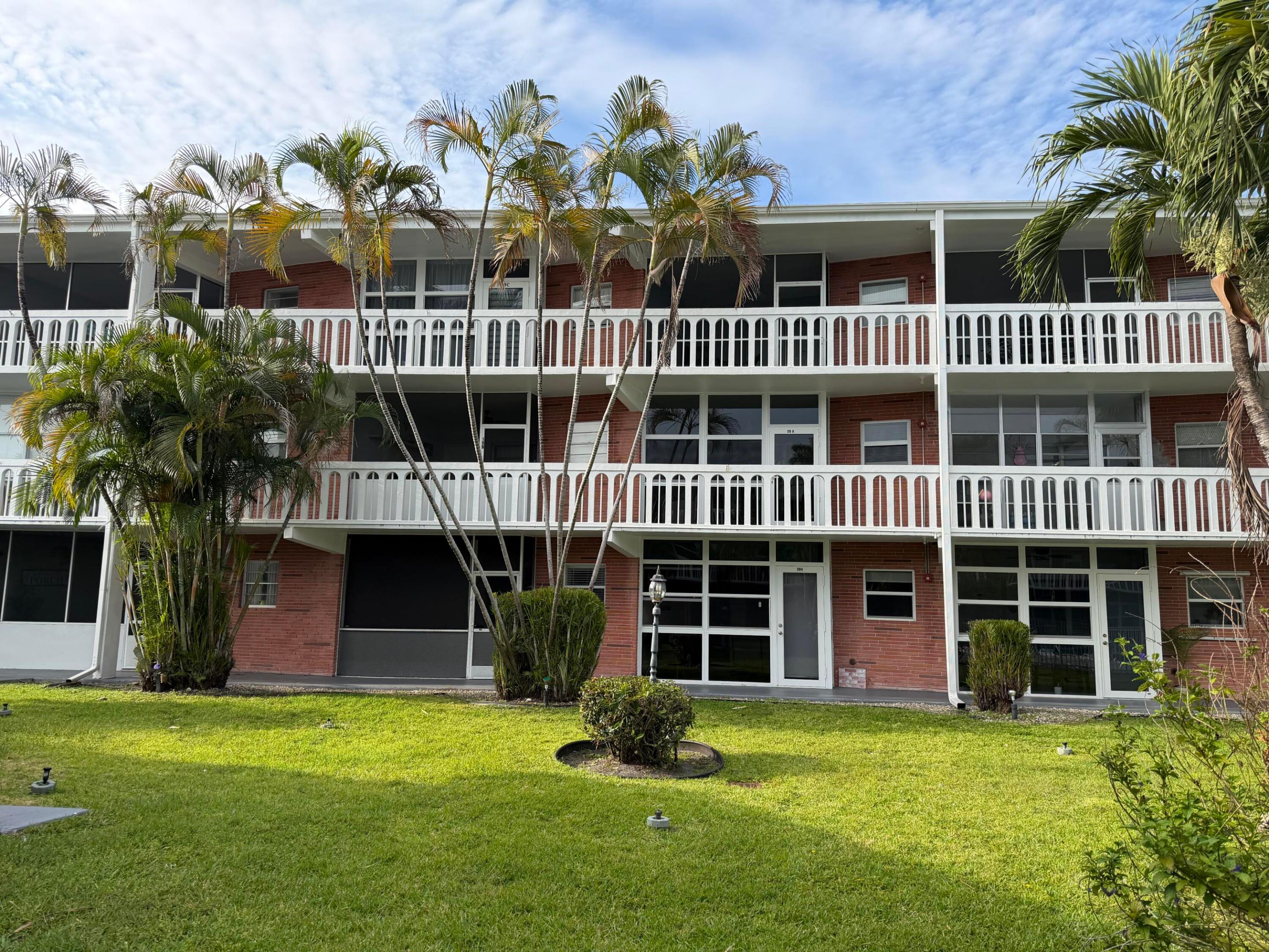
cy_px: 476
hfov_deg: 71.6
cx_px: 634
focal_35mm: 24
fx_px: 880
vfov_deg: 56.8
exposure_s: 1/2445
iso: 100
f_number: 1.78
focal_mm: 6.76
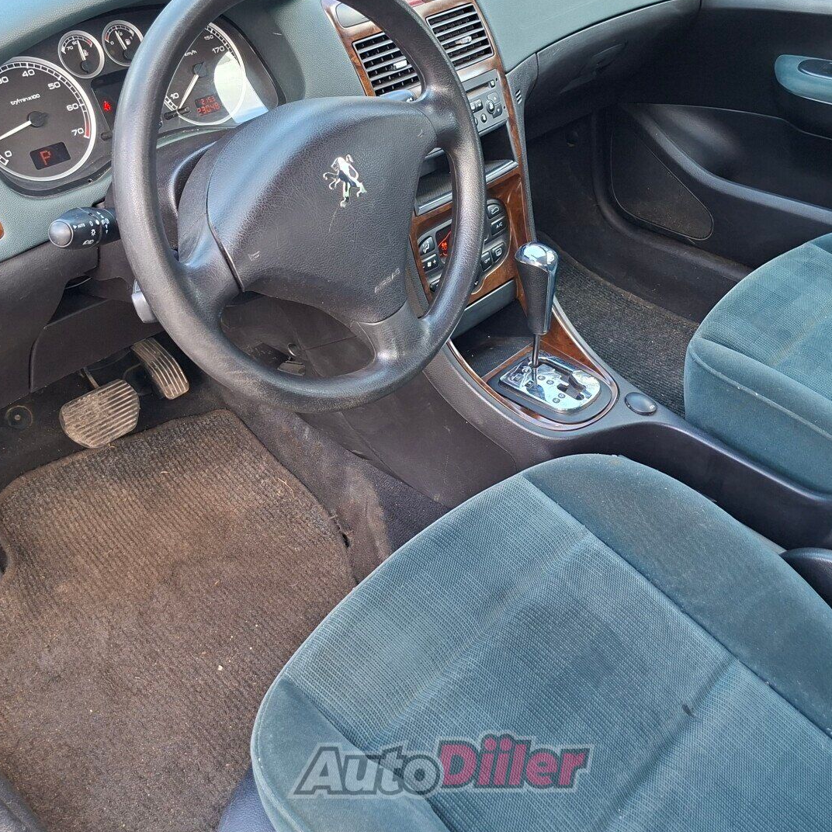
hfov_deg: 44.9
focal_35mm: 37
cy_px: 309
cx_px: 441
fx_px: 1006
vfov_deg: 44.5
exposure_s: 1/100
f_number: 1.8
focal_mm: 5.54
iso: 50
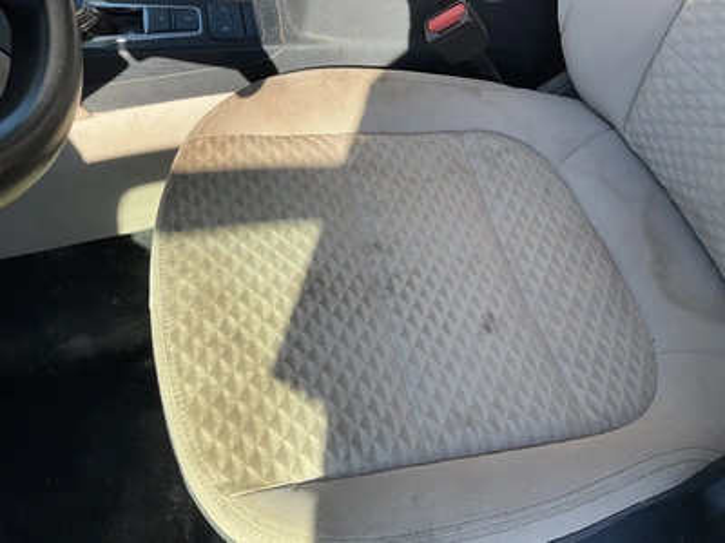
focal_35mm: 29
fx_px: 607
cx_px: 362
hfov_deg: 61.7
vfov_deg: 48.2
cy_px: 272
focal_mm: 3
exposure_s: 1/309
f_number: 1.8
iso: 25
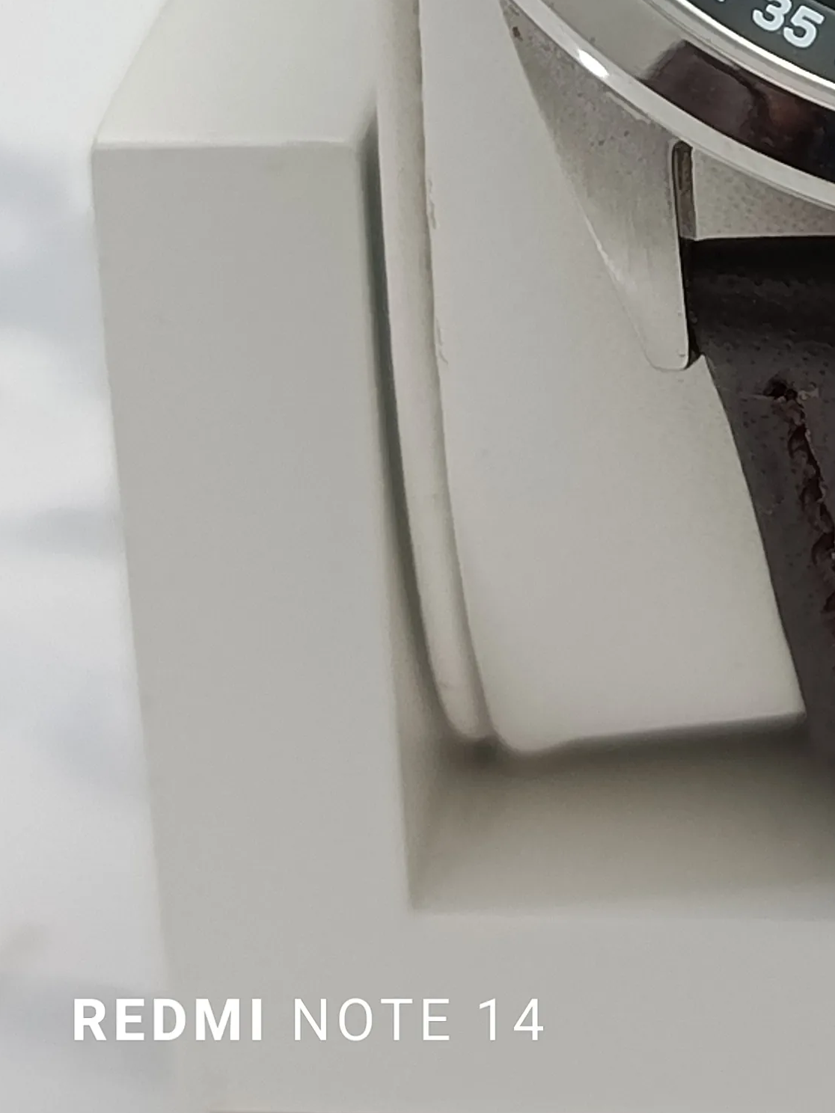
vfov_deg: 14.6
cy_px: -361
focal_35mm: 129
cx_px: 1094
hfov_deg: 11.2
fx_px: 4149
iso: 406
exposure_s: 1/100
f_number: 1.7
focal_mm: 5.24
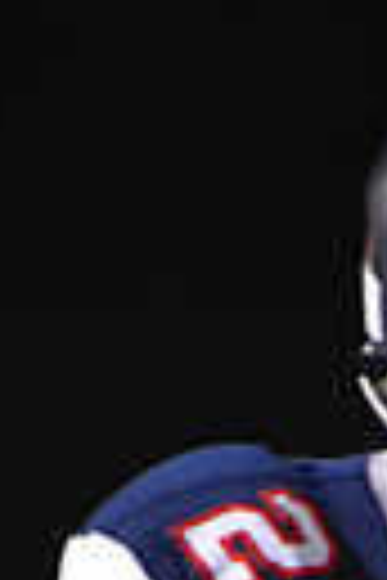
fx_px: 32683
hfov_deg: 0.7
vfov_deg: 1.0
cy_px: 1290
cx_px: 515
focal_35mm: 2027
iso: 3200
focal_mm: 300
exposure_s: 1/100
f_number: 6.3
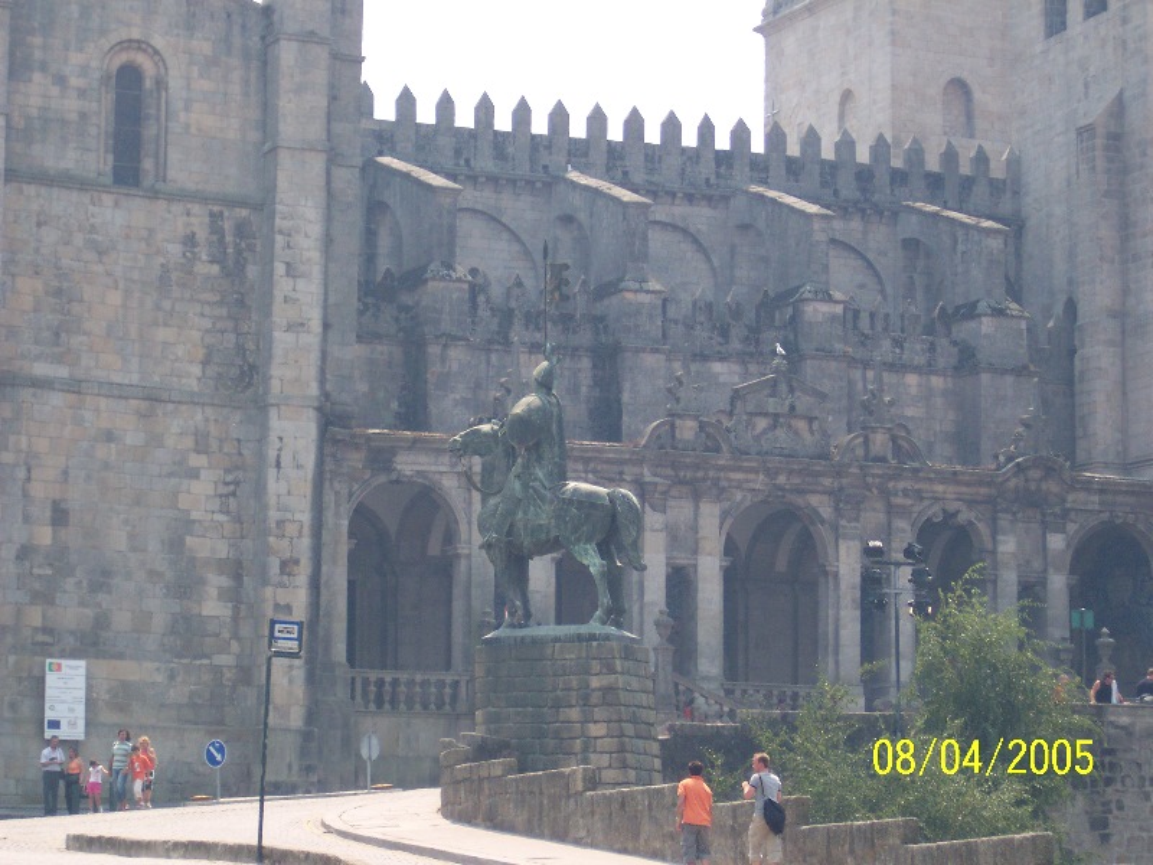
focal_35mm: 114
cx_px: 576
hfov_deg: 17.3
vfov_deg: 13.0
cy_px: 432
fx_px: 3797
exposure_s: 1/500
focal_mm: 24
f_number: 4.8
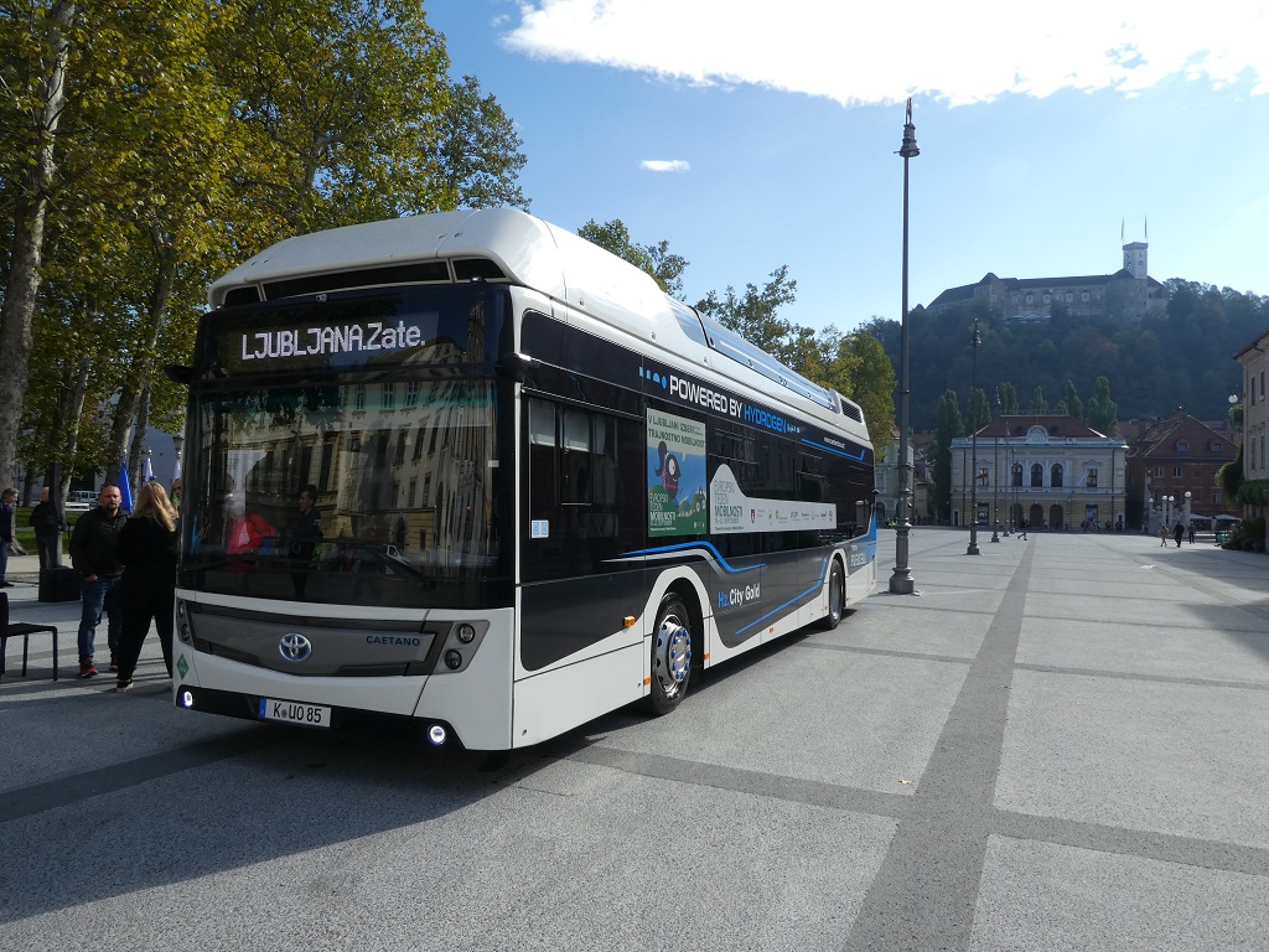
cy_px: 476
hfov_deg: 71.6
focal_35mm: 24
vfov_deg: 56.8
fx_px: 880
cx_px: 634
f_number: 4
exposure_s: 1/400
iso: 80
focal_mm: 4.3
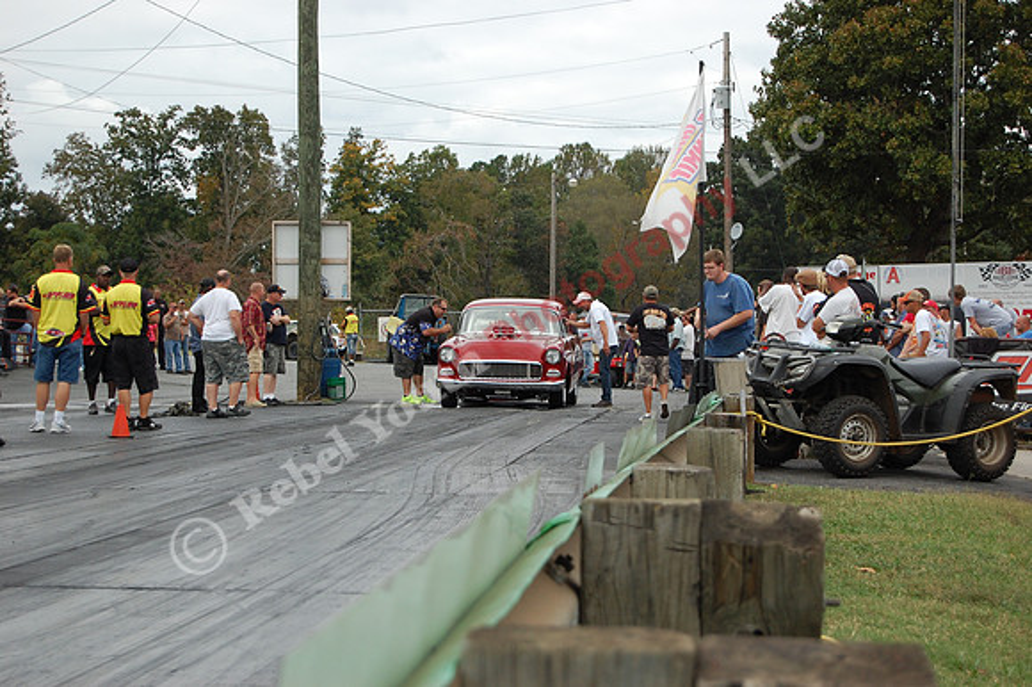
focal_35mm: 82
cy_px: 344
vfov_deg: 16.5
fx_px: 2364
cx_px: 516
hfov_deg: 24.6
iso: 400
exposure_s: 1/640
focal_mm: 55
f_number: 5.6
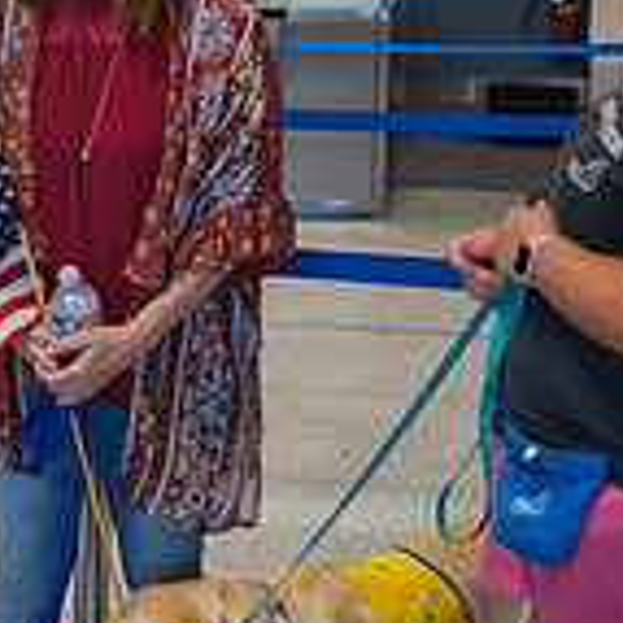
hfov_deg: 18.9
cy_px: 416
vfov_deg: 20.8
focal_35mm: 83
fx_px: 1690
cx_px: -248
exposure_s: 1/40
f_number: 4
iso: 800
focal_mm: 16
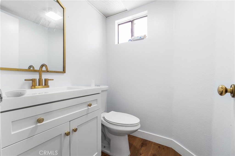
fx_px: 98
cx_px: 118
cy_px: 78
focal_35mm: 15
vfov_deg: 77.3
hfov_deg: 100.4
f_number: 7.1
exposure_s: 1/2.5
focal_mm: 10
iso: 100
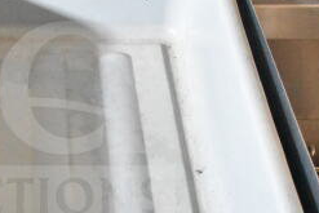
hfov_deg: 23.2
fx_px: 756
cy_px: 125
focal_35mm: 85
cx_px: 30
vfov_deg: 16.0
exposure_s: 1/40
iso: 14400
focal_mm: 23
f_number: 3.8
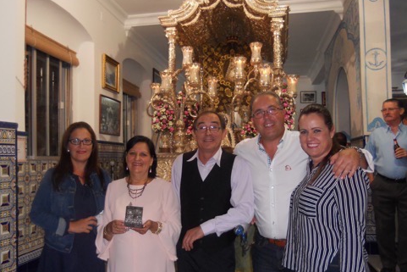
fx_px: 396
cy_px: 144
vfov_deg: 37.9
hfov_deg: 54.3
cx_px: 181
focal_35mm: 35
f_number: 3.2
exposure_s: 1/25
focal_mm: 4.9
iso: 200
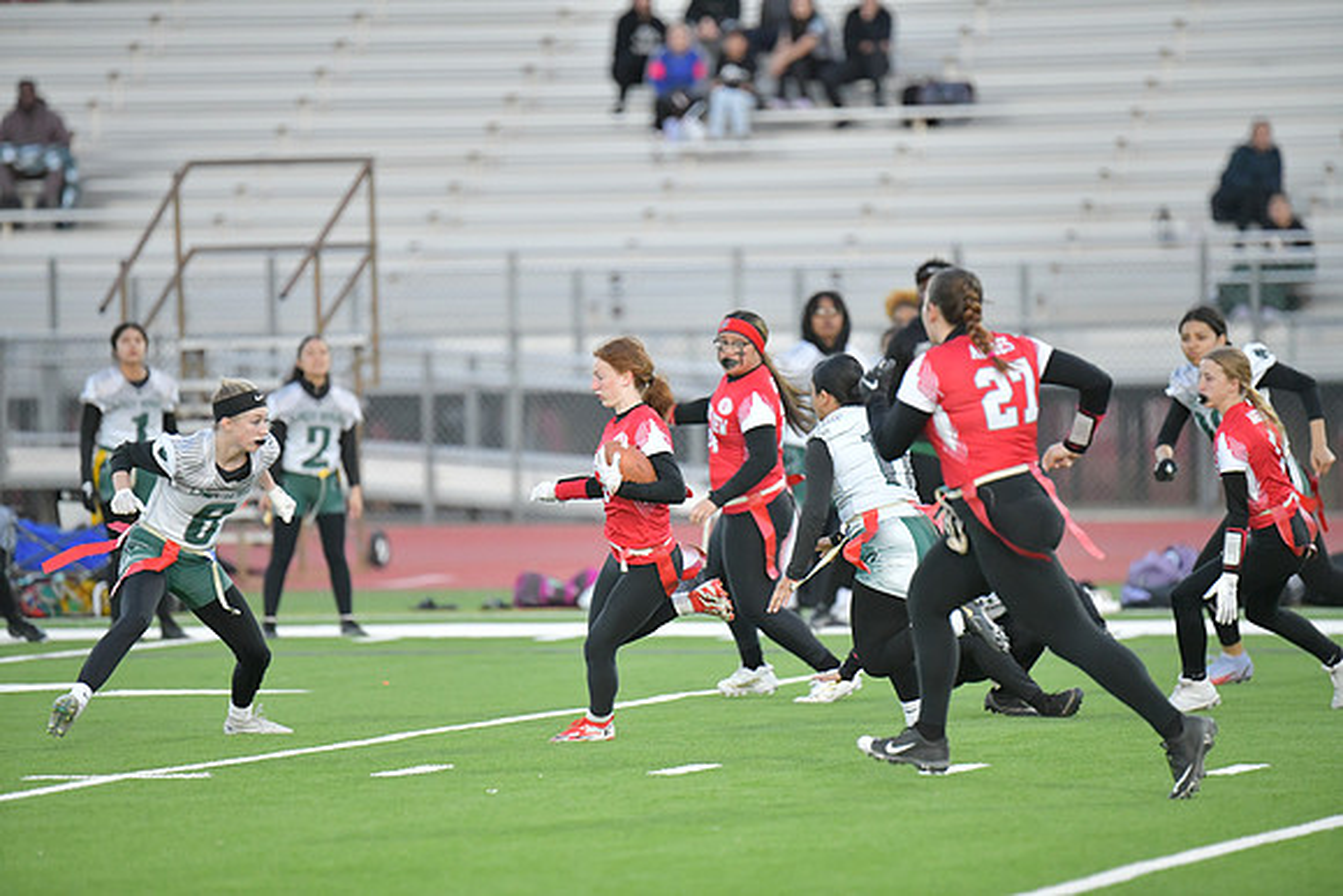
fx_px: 11194
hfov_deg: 6.9
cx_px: 672
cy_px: 448
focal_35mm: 300
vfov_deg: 4.6
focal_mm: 300
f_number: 2.8
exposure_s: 1/3200
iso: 5600
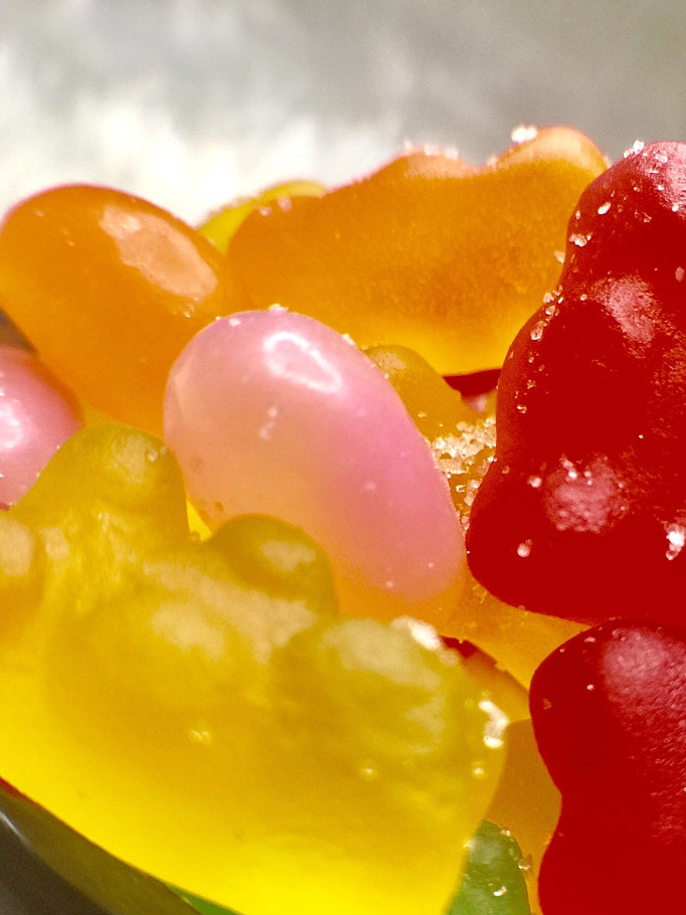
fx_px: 1348
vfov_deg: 37.3
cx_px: 430
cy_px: 554
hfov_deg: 28.4
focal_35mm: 51
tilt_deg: -29.2
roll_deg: -31.8
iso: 32
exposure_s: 1/15
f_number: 2.2
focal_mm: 4.15
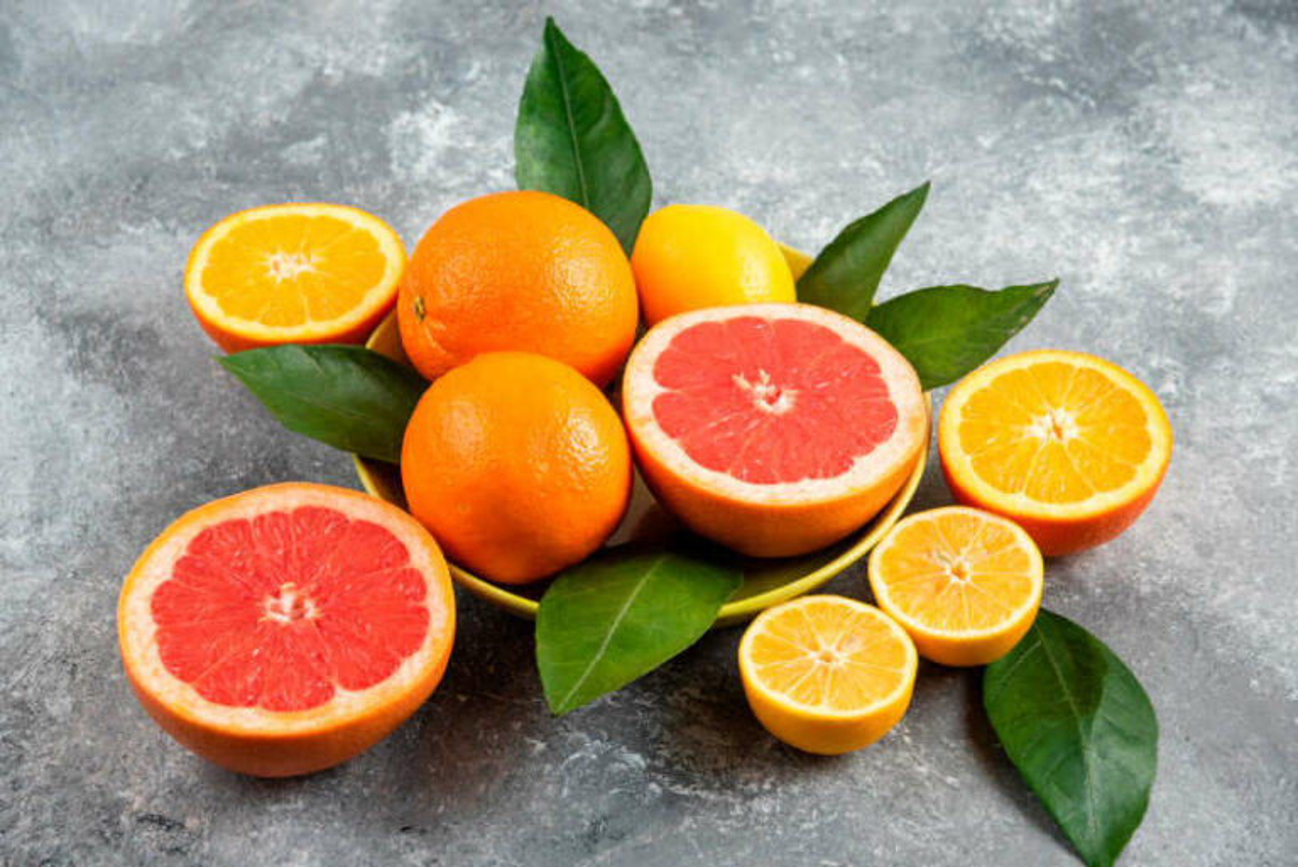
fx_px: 3535
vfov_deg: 14.0
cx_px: 649
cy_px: 434
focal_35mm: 98
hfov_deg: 20.8
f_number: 8
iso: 320
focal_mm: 98
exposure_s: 1/100
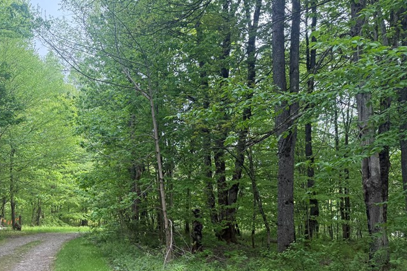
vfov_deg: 33.6
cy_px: 200
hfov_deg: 48.3
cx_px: 121
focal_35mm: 39
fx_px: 441
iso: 100
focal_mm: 6.76
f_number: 1.78
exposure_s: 1/243
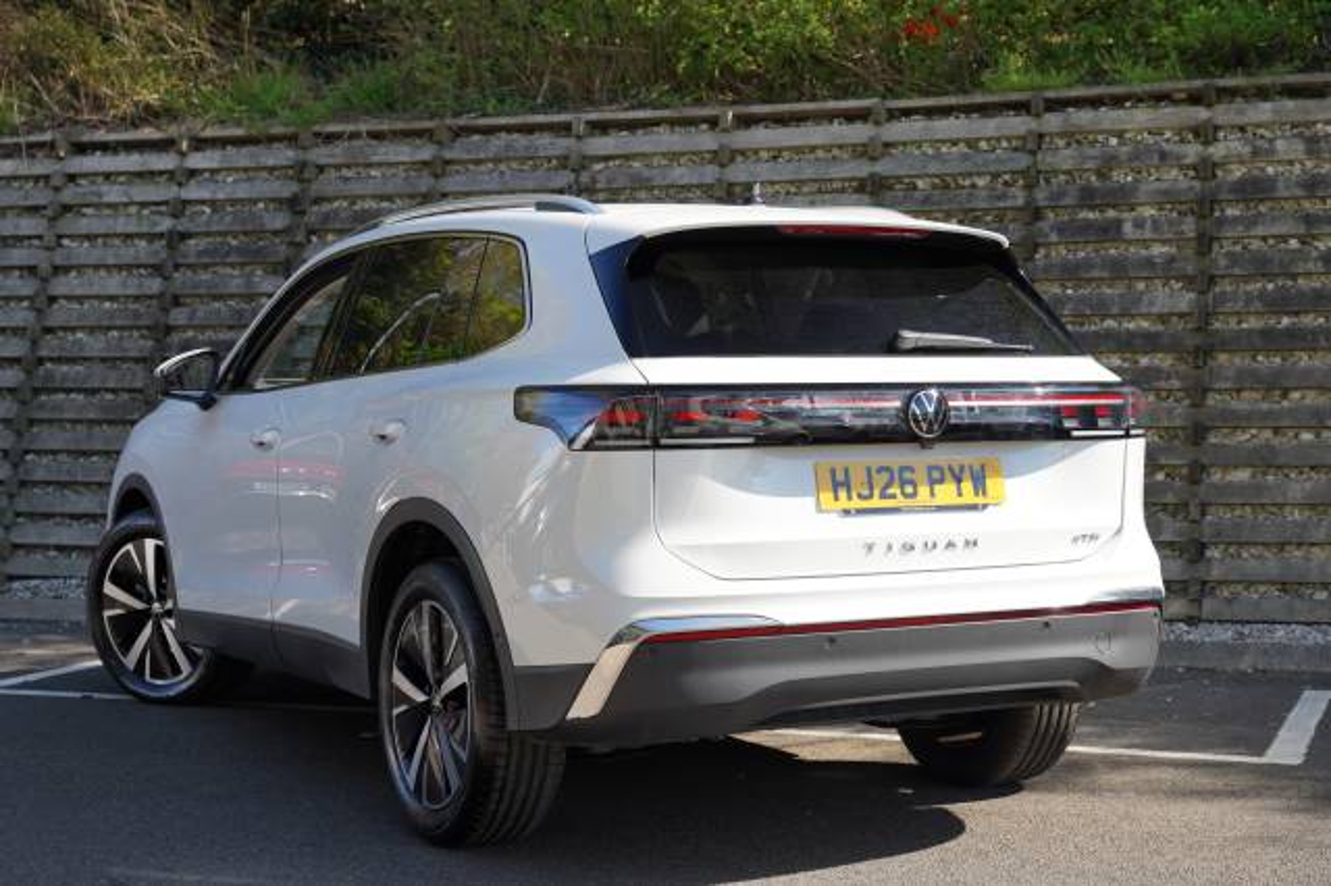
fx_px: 2110
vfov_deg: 23.7
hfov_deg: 35.0
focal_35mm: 57
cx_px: 666
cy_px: 443
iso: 100
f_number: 4.5
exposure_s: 1/125
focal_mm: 57.1
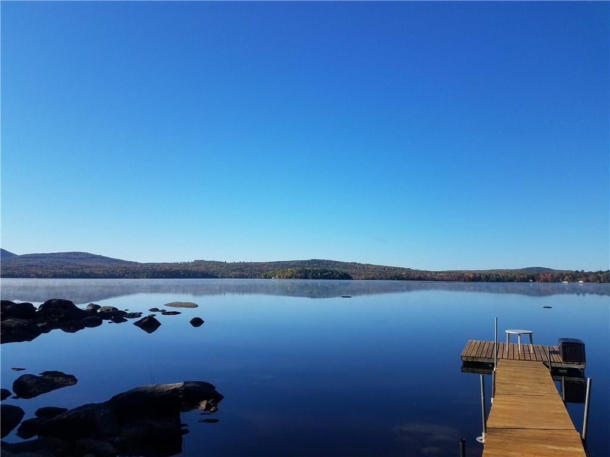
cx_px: 305
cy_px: 228
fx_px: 458
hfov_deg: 67.3
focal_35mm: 26
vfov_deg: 53.1
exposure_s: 1/2464
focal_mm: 4.2
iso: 40
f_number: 1.7
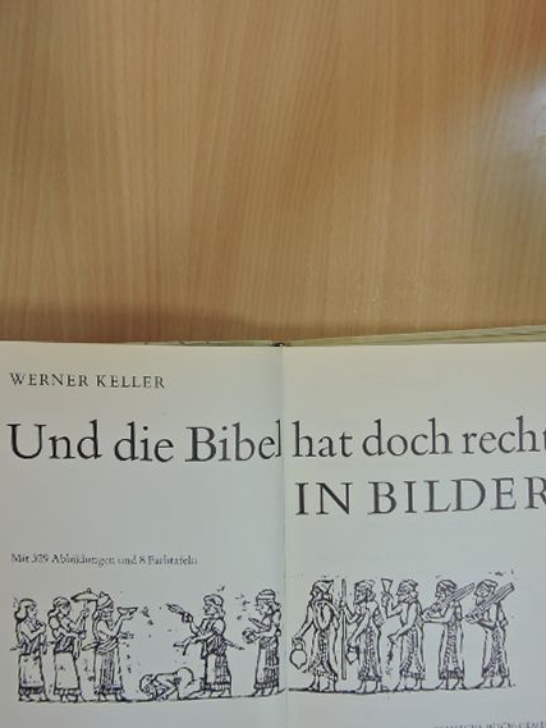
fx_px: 568
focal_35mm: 27
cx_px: 304
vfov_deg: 65.3
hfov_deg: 51.3
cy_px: 366
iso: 280
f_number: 3.3
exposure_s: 1/25
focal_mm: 4.3
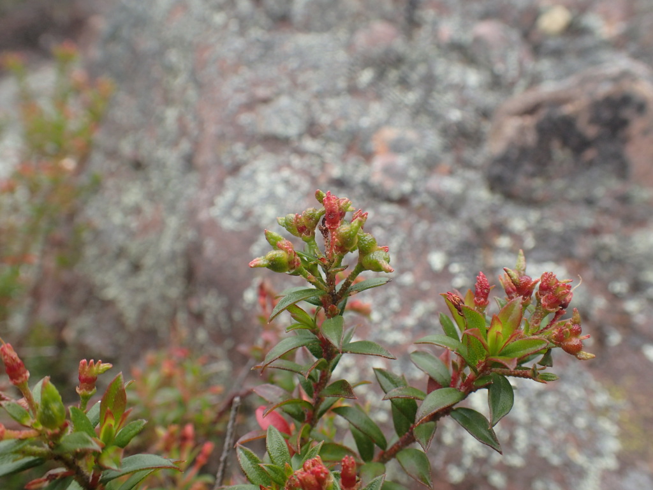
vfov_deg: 46.8
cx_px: 326
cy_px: 245
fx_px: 566
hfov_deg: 60.0
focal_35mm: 30
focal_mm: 5.5
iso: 100
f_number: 3.2
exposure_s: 1/400
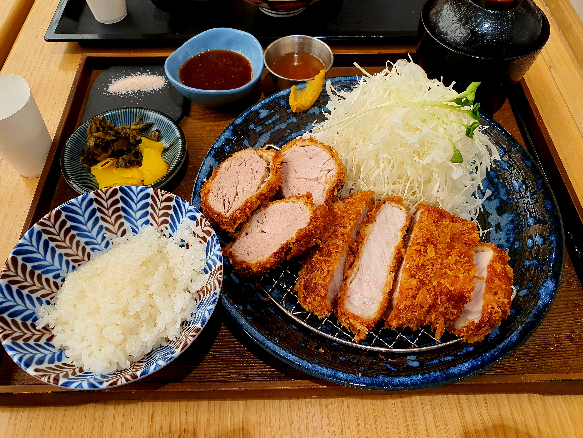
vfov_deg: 53.1
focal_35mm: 26
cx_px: 292
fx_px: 438
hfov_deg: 67.3
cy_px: 219
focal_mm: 4.3
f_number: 2.4
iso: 100
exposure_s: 1/120
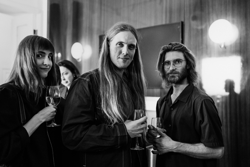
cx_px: 130
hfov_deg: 51.6
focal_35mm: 37
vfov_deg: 35.7
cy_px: 82
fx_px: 259
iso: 3200
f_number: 2
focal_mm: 35
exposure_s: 1/200
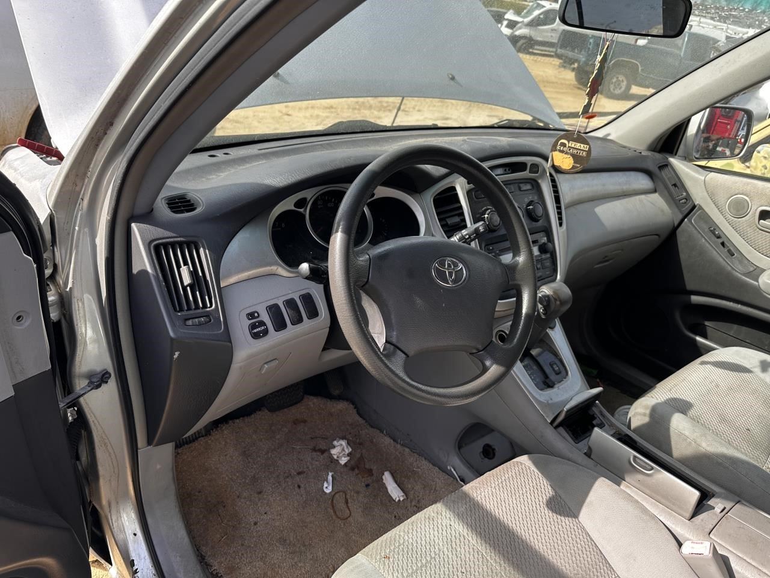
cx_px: 385
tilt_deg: -29.8
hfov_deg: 71.6
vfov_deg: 56.8
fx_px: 534
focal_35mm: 24
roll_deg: -8.4
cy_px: 289
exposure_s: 1/803
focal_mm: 6.86
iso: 80
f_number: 1.78
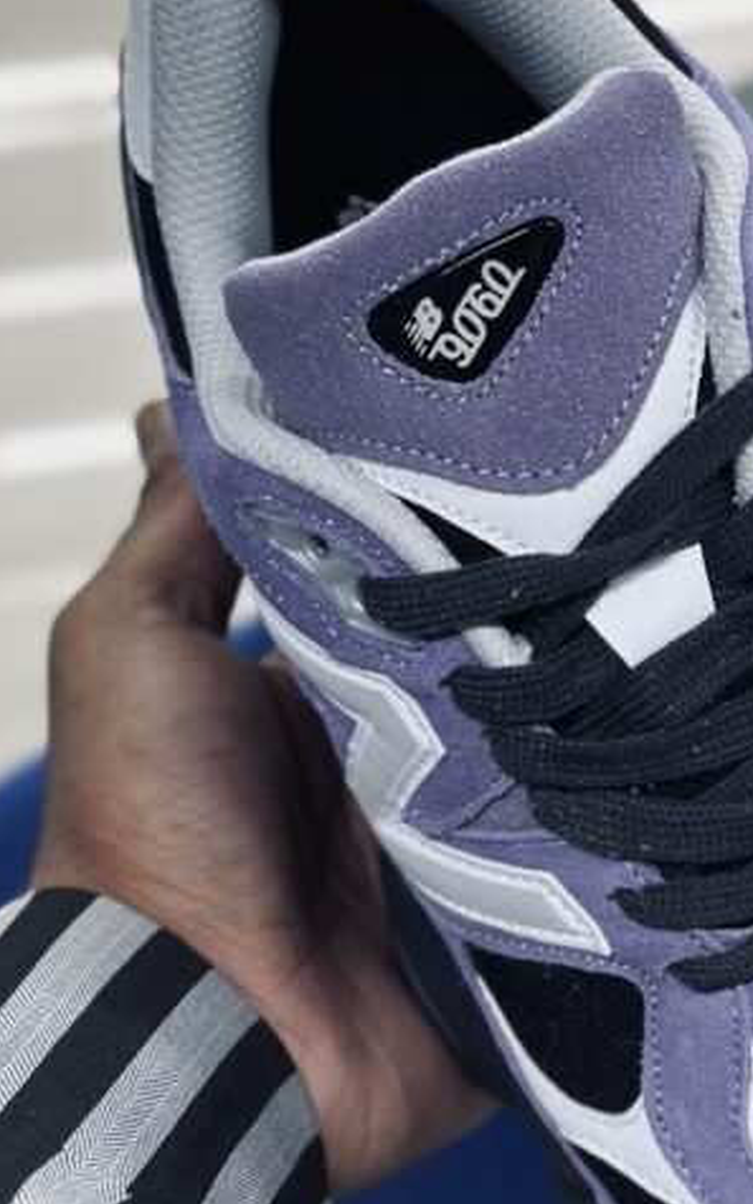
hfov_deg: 13.0
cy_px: 708
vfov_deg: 20.8
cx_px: 700
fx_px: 3282
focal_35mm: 100
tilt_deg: -58.0
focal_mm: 6.86
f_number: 1.78
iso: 80
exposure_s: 1/100
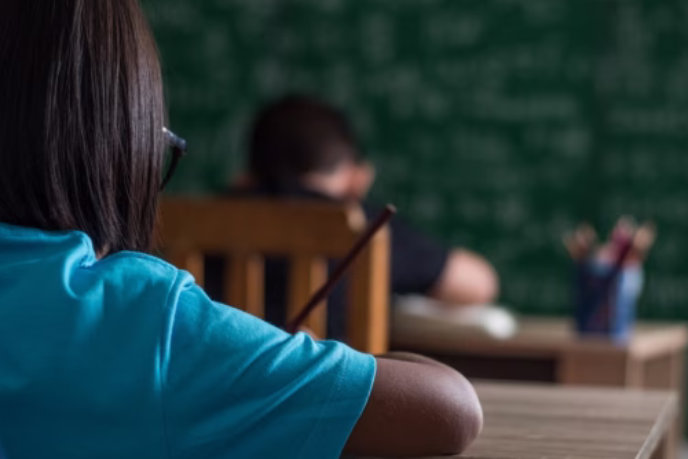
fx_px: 1530
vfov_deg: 17.1
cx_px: 418
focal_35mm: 80
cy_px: 186
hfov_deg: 25.3
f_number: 2.2
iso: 100
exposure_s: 1/200
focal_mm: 50
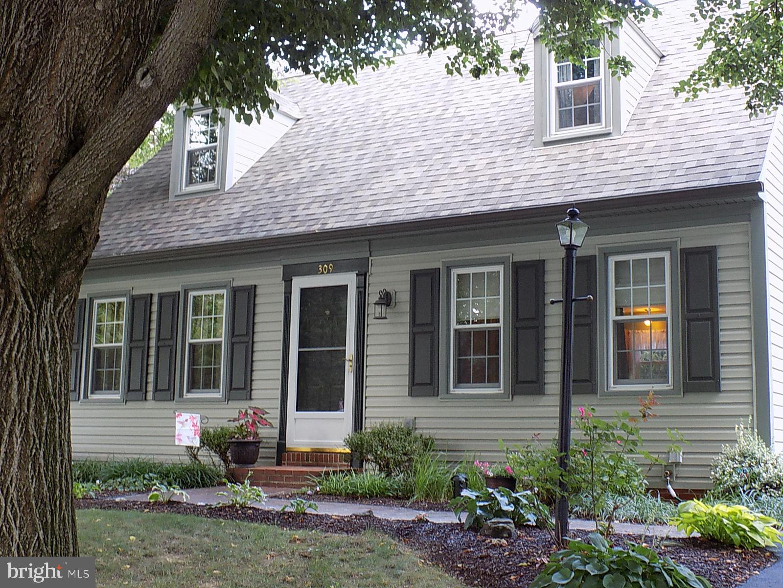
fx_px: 1041
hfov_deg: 41.2
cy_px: 294
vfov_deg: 31.5
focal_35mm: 46
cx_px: 392
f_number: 3.7
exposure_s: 1/30
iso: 140
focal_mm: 8.1
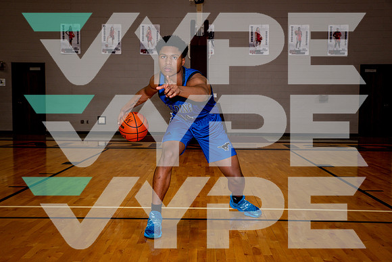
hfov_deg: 42.7
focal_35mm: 46
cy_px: 131
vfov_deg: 29.2
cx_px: 196
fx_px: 501
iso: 400
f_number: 6.3
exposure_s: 1/160
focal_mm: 46
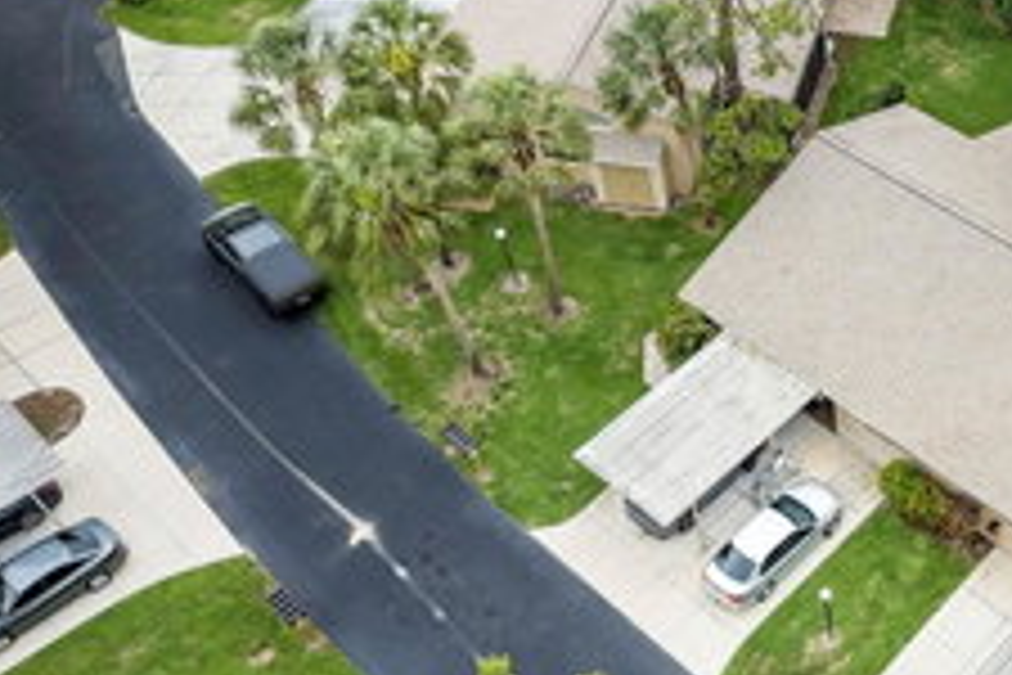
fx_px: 1321
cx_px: 922
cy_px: 400
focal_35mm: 47
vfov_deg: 28.6
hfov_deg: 38.8
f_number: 2.8
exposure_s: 1/200
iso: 100
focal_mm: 8.38
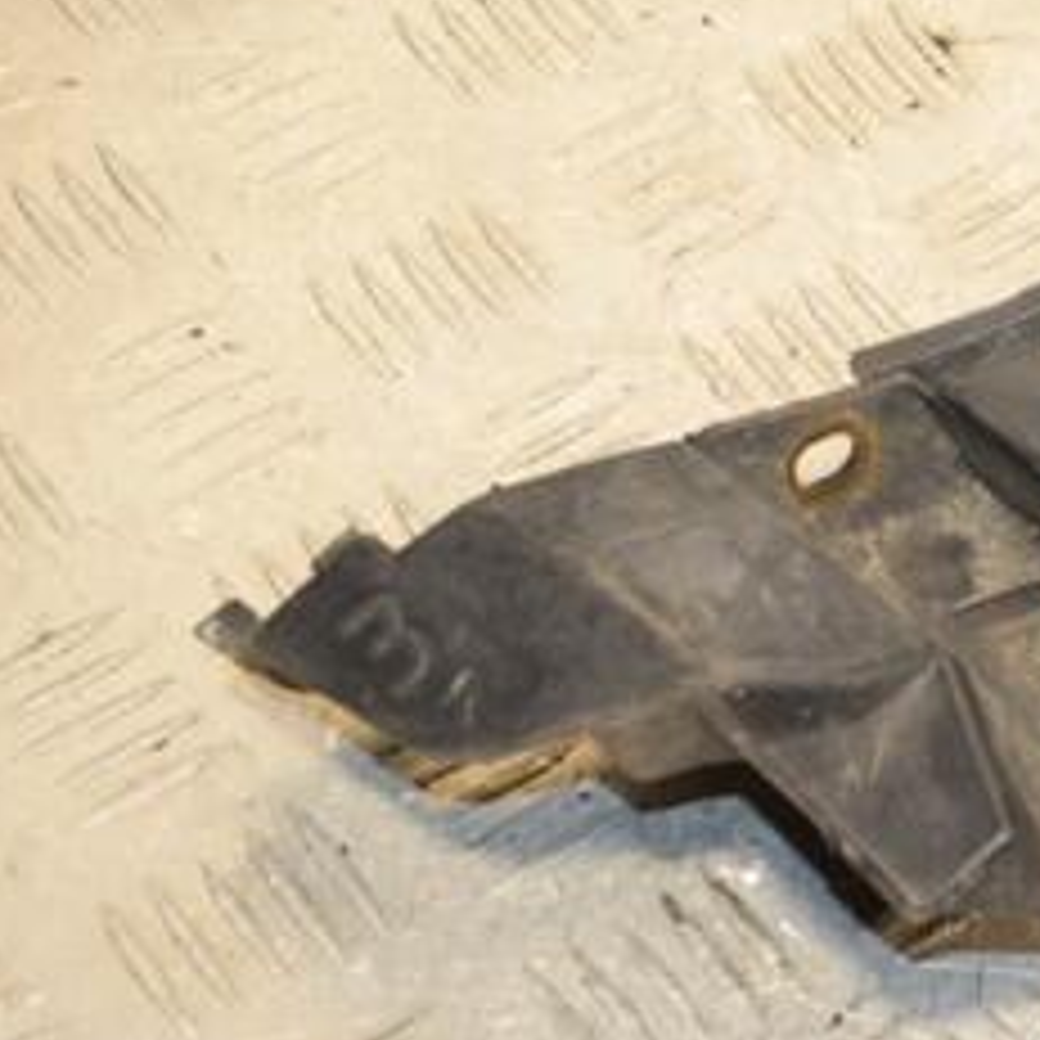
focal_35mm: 126
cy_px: 360
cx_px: 1297
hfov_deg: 13.4
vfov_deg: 13.8
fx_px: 4283
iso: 800
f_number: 6.3
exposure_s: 1/200
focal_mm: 38
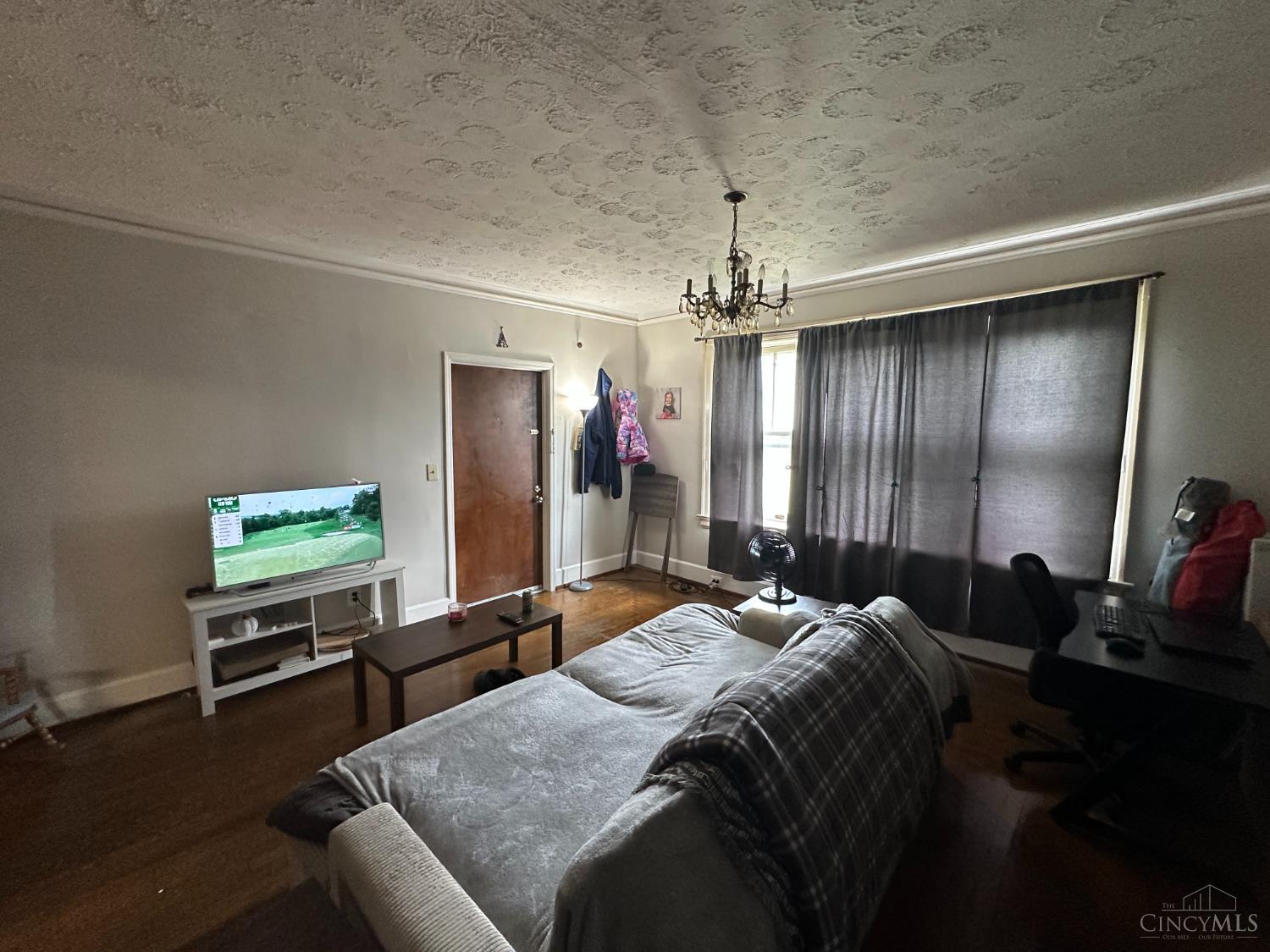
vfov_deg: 85.7
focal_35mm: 14
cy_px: 476
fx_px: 514
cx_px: 635
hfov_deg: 102.1
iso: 400
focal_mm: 2.22
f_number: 2.2
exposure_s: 1/60
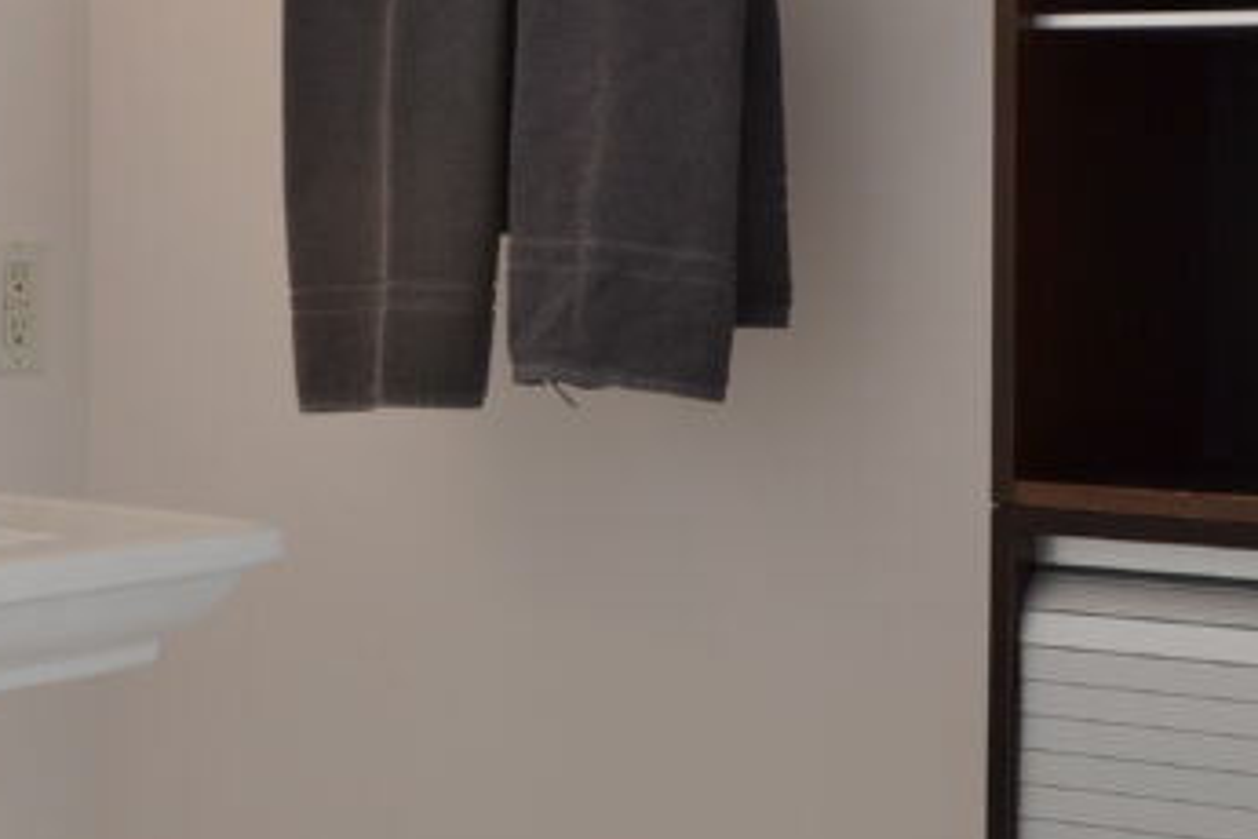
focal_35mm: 98
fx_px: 3424
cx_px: 416
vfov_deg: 13.9
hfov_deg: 20.7
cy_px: 184
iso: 100
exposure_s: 1/8
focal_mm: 22
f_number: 5.6
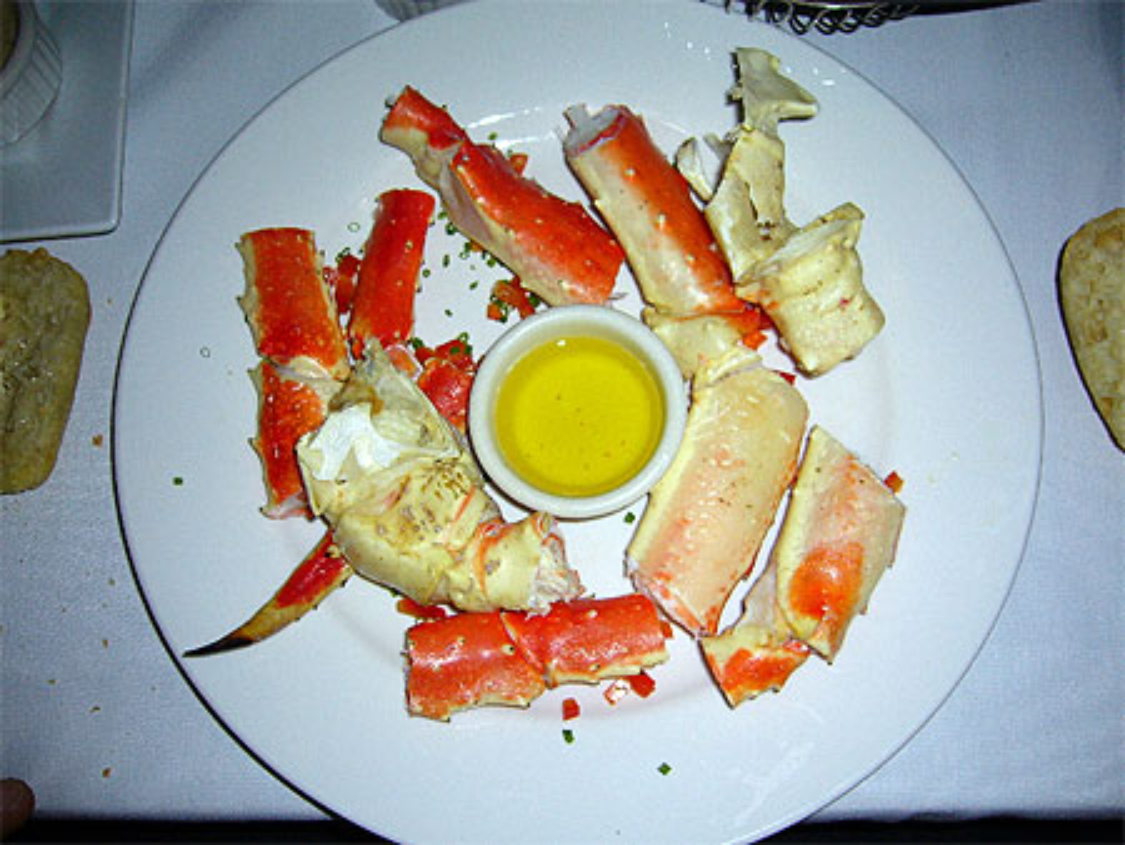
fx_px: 1138
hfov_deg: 52.6
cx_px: 562
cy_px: 422
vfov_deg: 40.7
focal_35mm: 35
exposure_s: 1/60
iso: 100
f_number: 2.8
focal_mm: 5.8
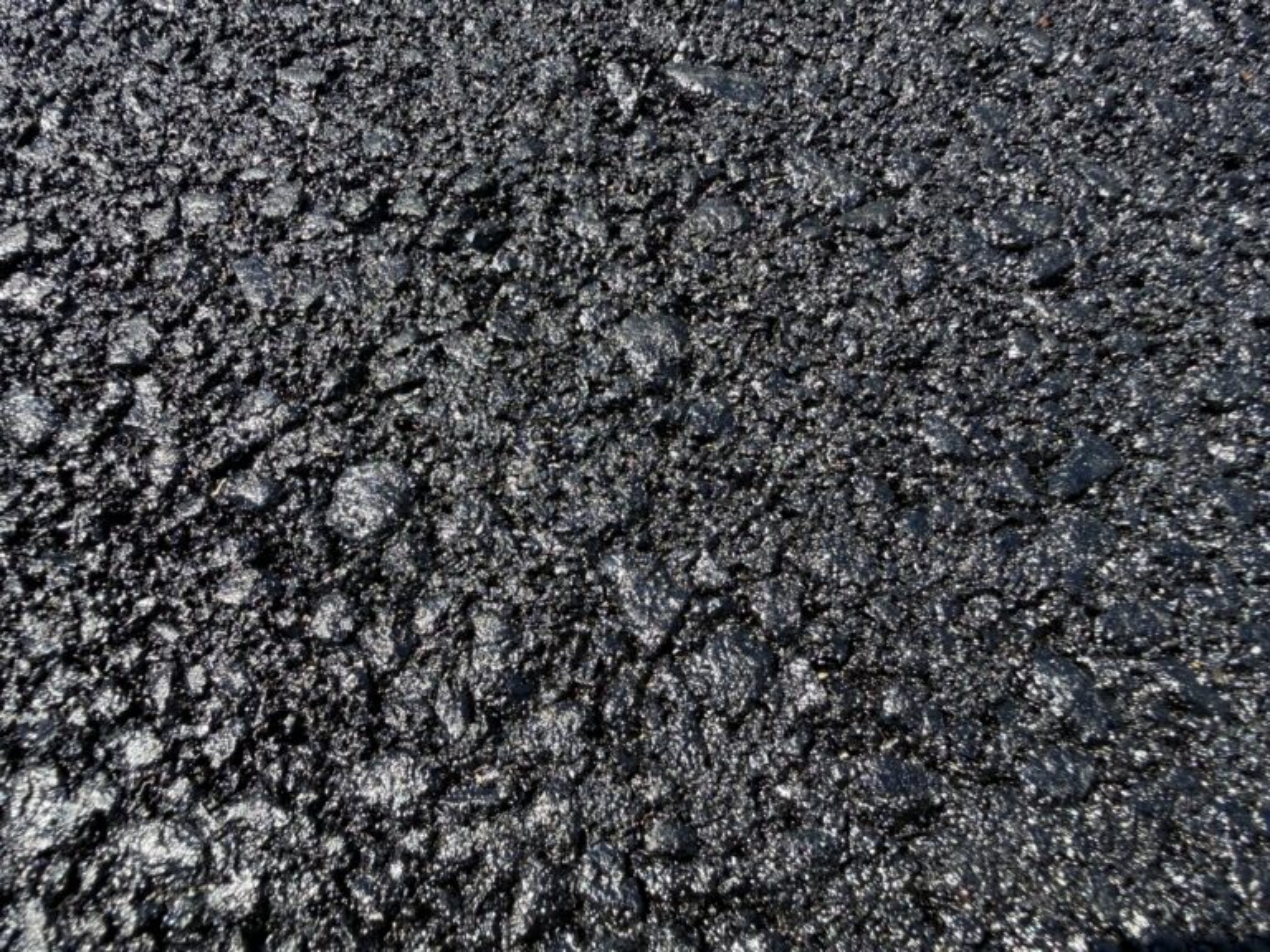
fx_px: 881
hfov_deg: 71.6
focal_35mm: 24
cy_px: 476
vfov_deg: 56.8
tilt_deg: -60.1
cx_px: 635
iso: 40
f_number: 2.2
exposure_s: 1/631
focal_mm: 2.22
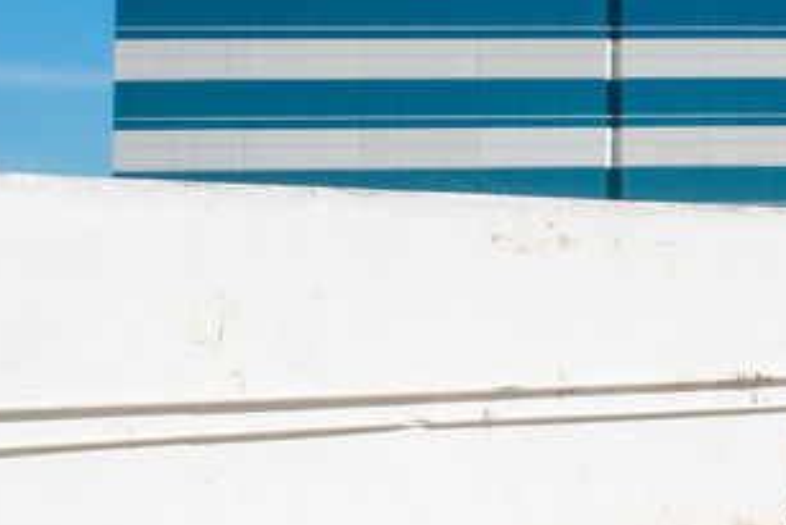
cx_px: 1270
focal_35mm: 100
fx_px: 2184
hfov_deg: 17.7
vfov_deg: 13.7
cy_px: 170
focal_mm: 20
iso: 200
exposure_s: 1/640
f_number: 13
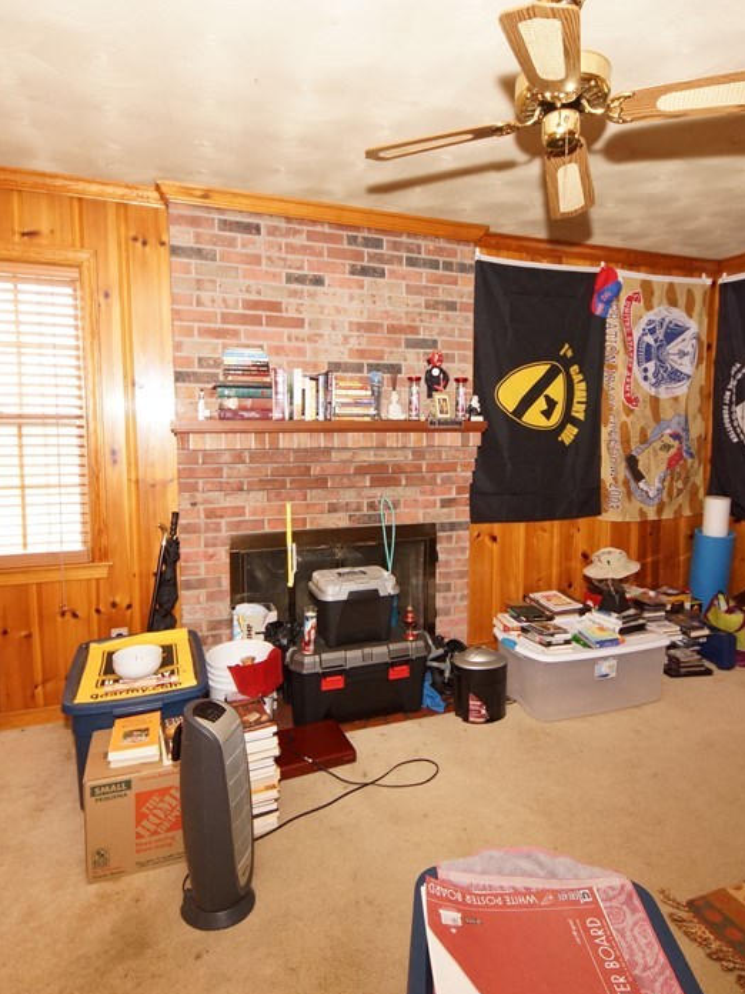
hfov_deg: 71.6
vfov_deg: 87.7
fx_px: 517
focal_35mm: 18
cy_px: 481
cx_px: 385
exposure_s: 1/60
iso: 800
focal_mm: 8
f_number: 5.6
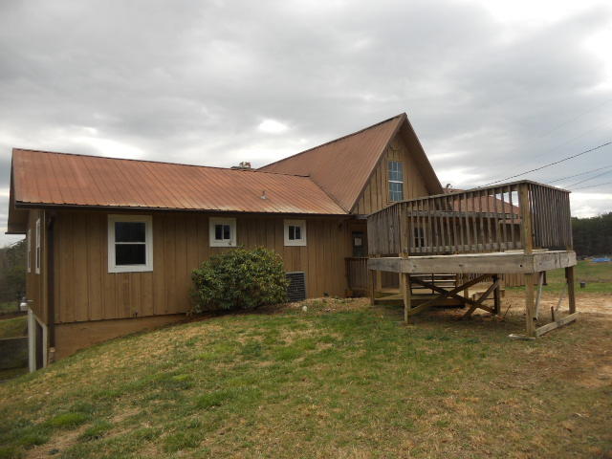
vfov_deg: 51.4
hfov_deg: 65.3
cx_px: 306
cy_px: 230
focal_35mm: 27
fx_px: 477
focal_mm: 4.9
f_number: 3.2
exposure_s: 1/500
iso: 80
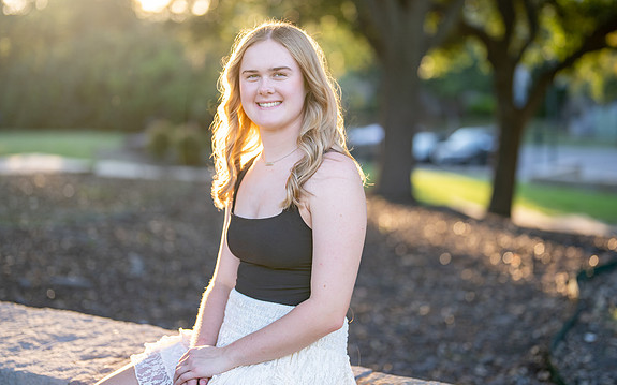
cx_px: 310
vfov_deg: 20.6
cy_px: 179
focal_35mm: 63
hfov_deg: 32.5
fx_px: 1059
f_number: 1.2
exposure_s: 1/1000
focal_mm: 50
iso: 125
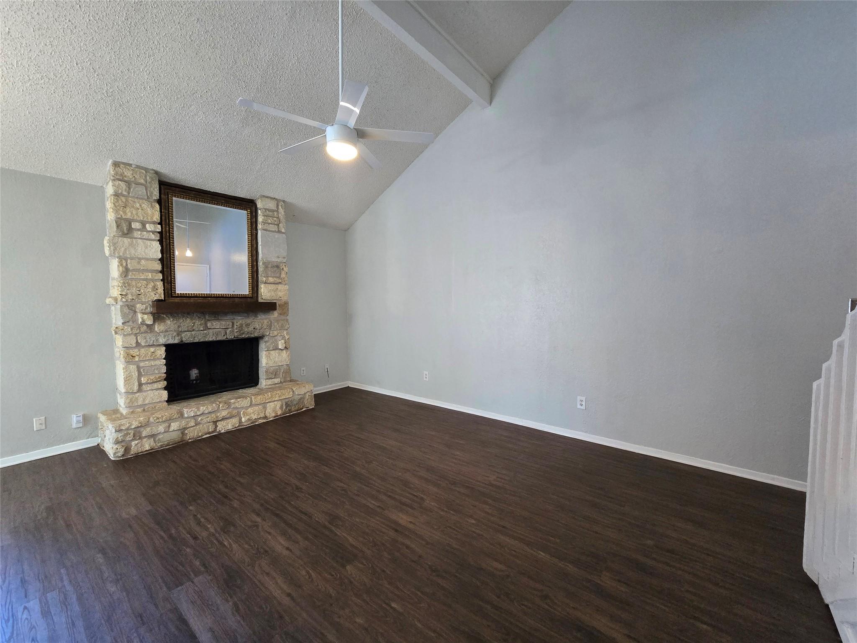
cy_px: 322
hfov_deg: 106.2
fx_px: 322
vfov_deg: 89.9
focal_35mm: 13
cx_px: 428
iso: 640
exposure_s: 1/60.2
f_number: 2.2
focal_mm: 2.2
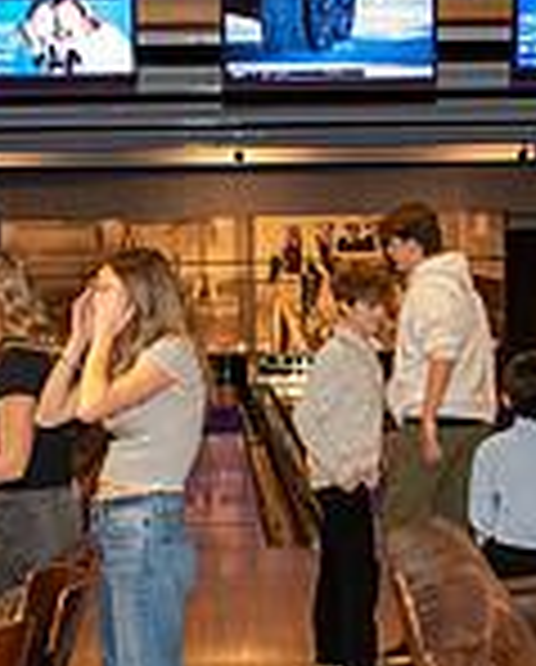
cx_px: 194
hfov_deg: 15.6
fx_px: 1957
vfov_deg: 19.3
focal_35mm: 99
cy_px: 268
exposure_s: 1/50
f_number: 4.5
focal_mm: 18
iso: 4000
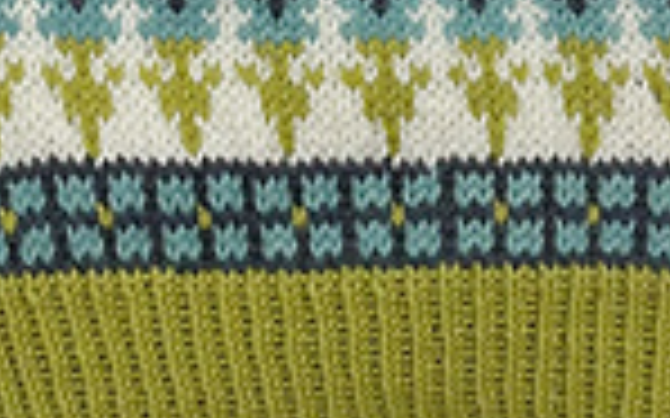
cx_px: -72
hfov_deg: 9.5
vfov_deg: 6.0
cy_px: -58
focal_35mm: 219
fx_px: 3997
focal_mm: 6.86
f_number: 1.78
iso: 64
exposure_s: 1/177
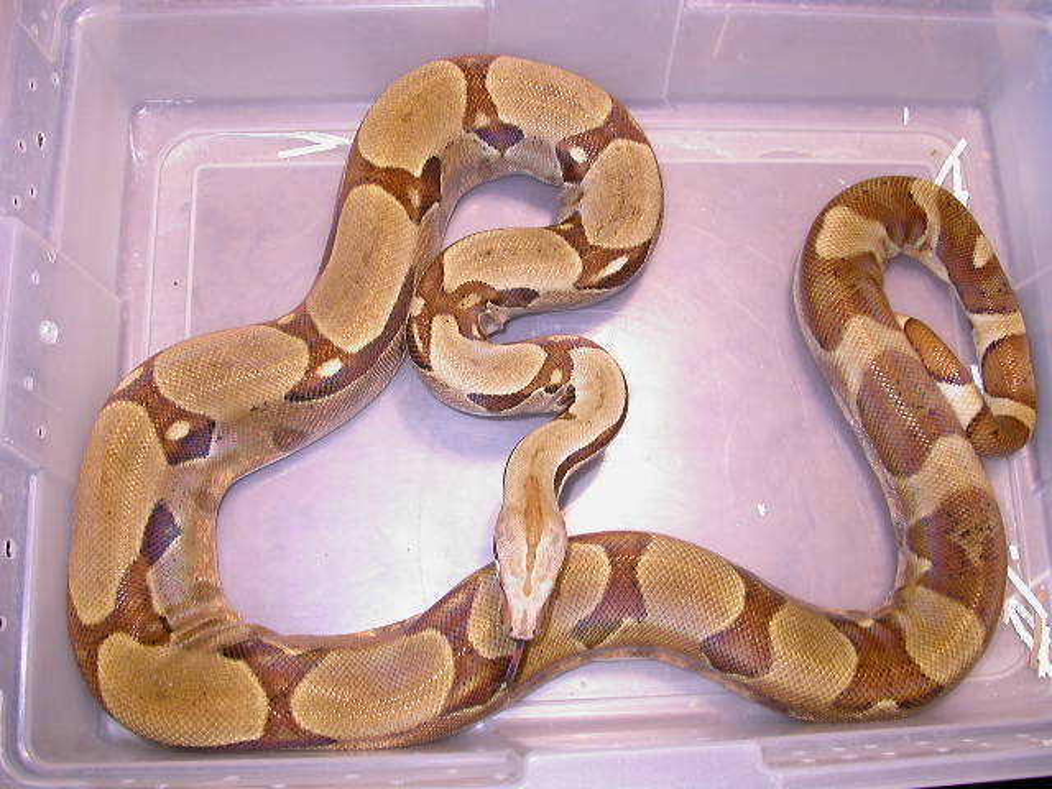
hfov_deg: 49.0
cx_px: 526
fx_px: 1155
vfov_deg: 37.7
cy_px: 394
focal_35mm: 38
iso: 100
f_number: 3
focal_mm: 7.85
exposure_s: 1/52.5
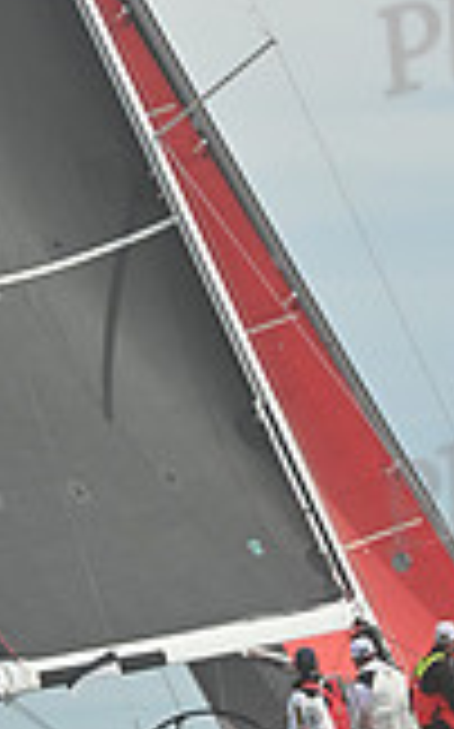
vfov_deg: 8.1
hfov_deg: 5.1
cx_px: 146
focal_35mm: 256
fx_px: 5077
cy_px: -189
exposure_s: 1/1250
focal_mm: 70
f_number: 11
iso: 320
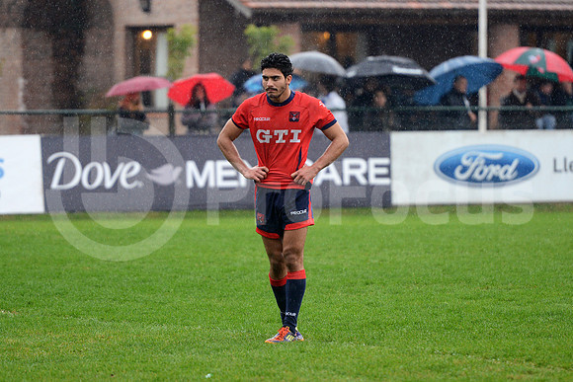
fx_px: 3104
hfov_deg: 10.5
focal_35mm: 195
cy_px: 191
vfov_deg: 7.0
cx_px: 286
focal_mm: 195
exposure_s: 1/500
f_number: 2.8
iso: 1000
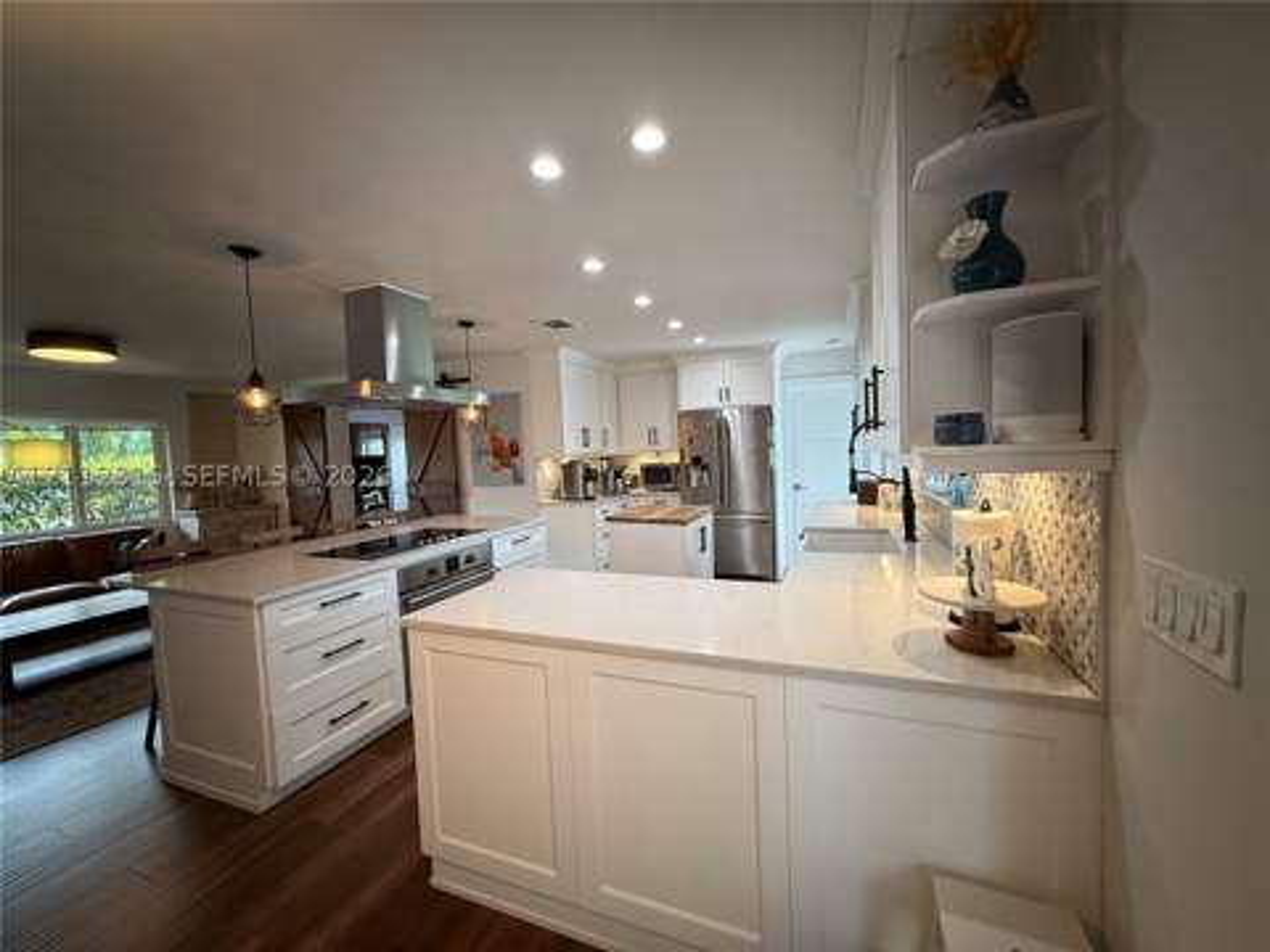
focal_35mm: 14
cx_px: 635
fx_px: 514
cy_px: 476
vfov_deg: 85.7
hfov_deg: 102.1
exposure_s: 1/120
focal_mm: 2.22
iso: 160
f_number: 2.2
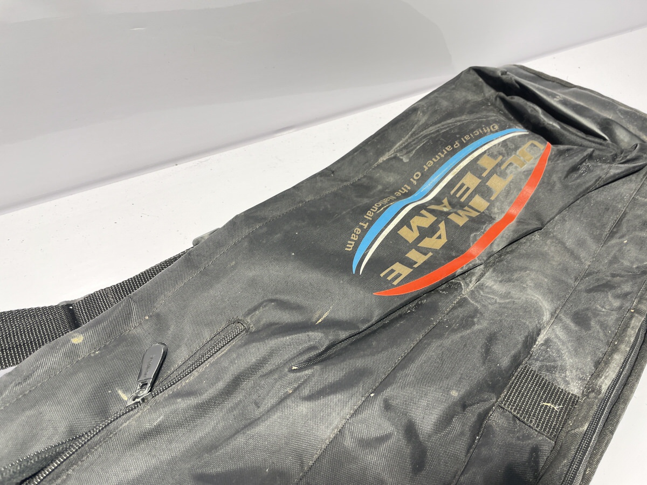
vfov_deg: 53.1
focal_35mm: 26
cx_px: 324
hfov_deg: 67.3
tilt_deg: -46.6
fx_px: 486
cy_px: 242
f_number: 1.6
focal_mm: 4.2
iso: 64
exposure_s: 1/100
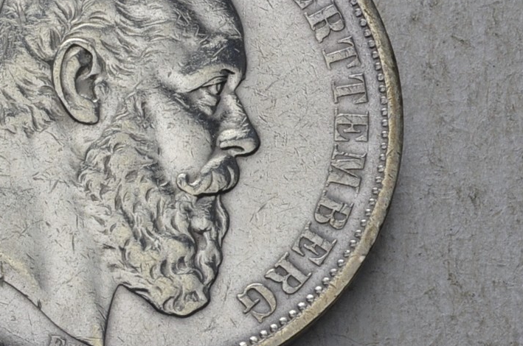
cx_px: -131
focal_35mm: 198
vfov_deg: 6.9
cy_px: 428
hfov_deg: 10.2
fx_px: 2871
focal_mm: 38
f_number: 14
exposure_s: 1/250
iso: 400
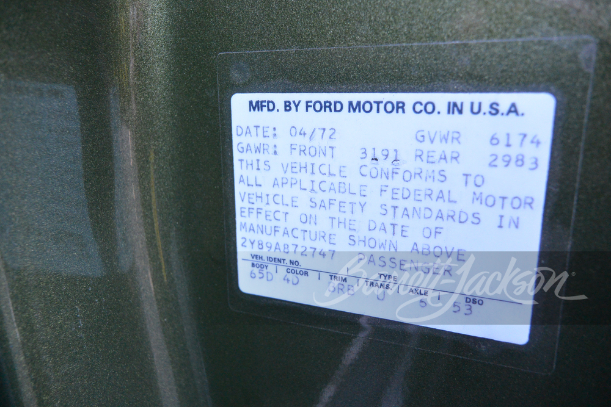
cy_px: 204
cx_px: 306
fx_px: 492
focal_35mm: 29
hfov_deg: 63.7
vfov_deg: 45.0
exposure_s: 1/125
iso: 560
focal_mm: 11
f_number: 3.5
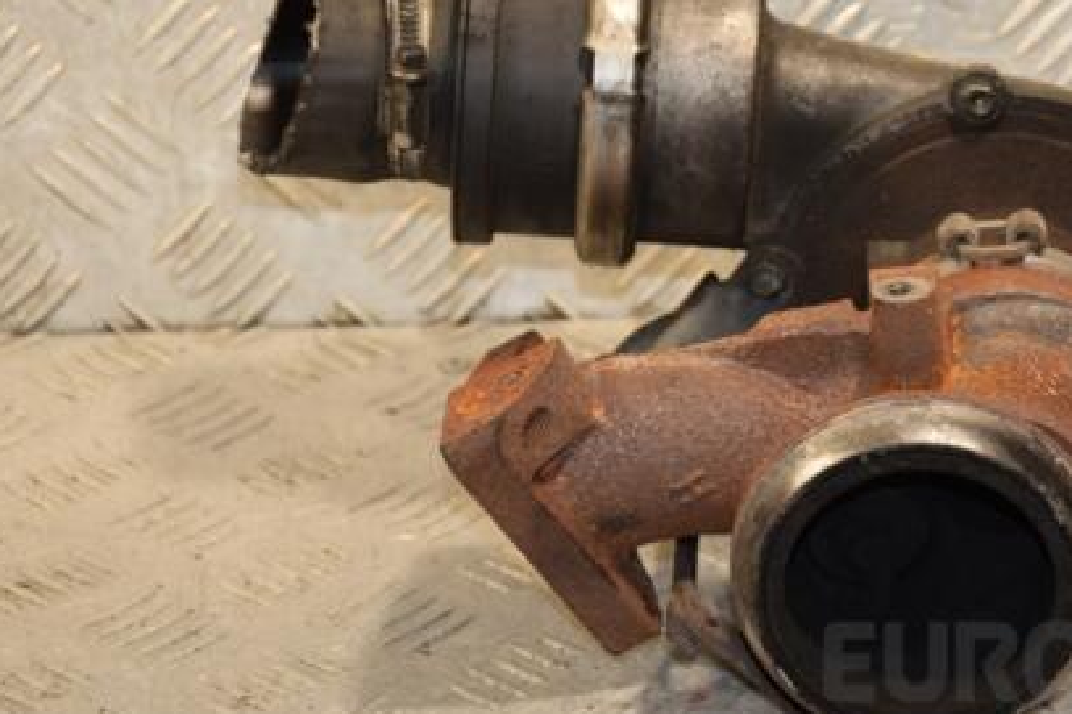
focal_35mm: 177
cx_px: 774
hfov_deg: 11.6
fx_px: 5268
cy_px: 311
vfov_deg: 7.8
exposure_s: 1/160
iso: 800
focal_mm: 80
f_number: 5.3
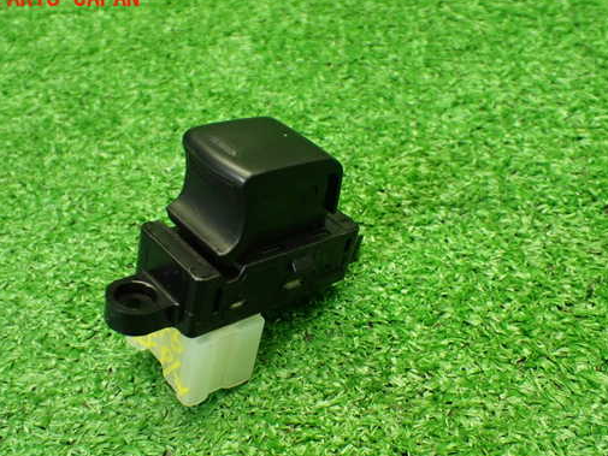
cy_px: 254
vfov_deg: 37.7
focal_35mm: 38
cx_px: 282
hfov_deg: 48.9
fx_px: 668
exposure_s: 1/100
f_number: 2.4
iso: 800
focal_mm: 5.79
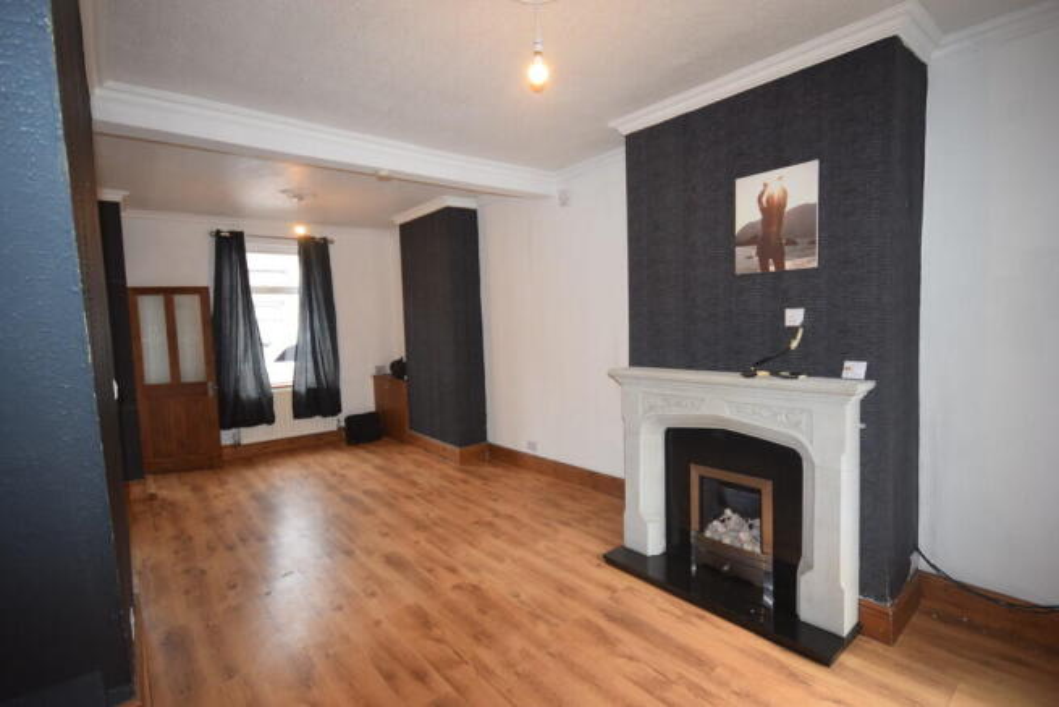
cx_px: 530
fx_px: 508
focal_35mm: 17
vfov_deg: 69.7
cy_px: 354
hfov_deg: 92.4
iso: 800
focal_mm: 11.5
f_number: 5
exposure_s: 1/100
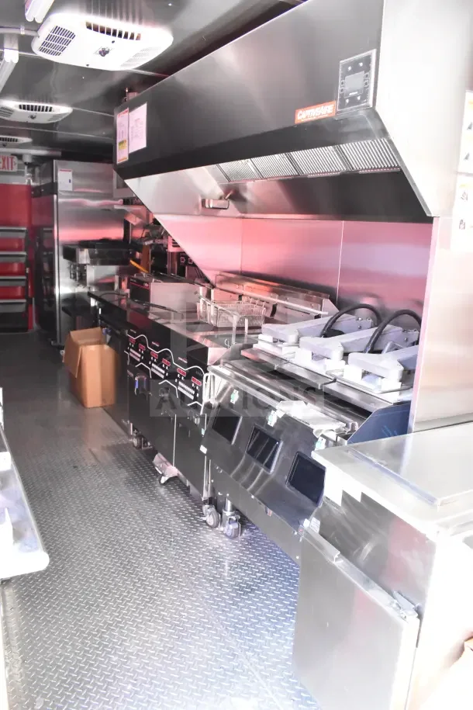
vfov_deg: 67.4
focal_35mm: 27
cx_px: 236
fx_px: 532
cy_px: 355
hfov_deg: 47.9
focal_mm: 18
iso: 6400
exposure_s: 1/125
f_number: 5.6
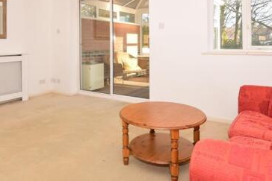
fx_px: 204
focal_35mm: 27
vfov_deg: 45.8
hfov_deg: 66.8
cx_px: 111
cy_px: 40
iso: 400
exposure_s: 1/200
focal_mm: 10
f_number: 6.3
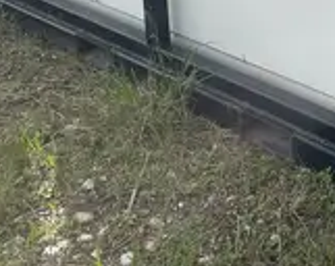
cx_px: 479
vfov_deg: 16.0
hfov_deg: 19.6
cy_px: -140
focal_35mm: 87
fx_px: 860
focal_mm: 4.2
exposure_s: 1/4000
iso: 32
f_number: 1.6
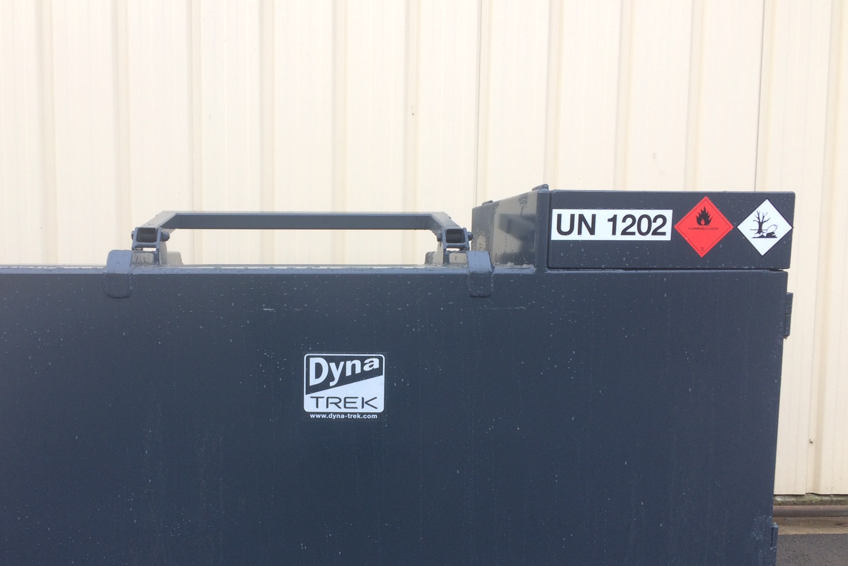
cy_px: 361
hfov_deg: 54.2
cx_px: 360
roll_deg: +0.6
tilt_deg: -5.1
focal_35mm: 35
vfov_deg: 37.6
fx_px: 825
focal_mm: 4.15
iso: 40
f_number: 2.2
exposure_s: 1/50
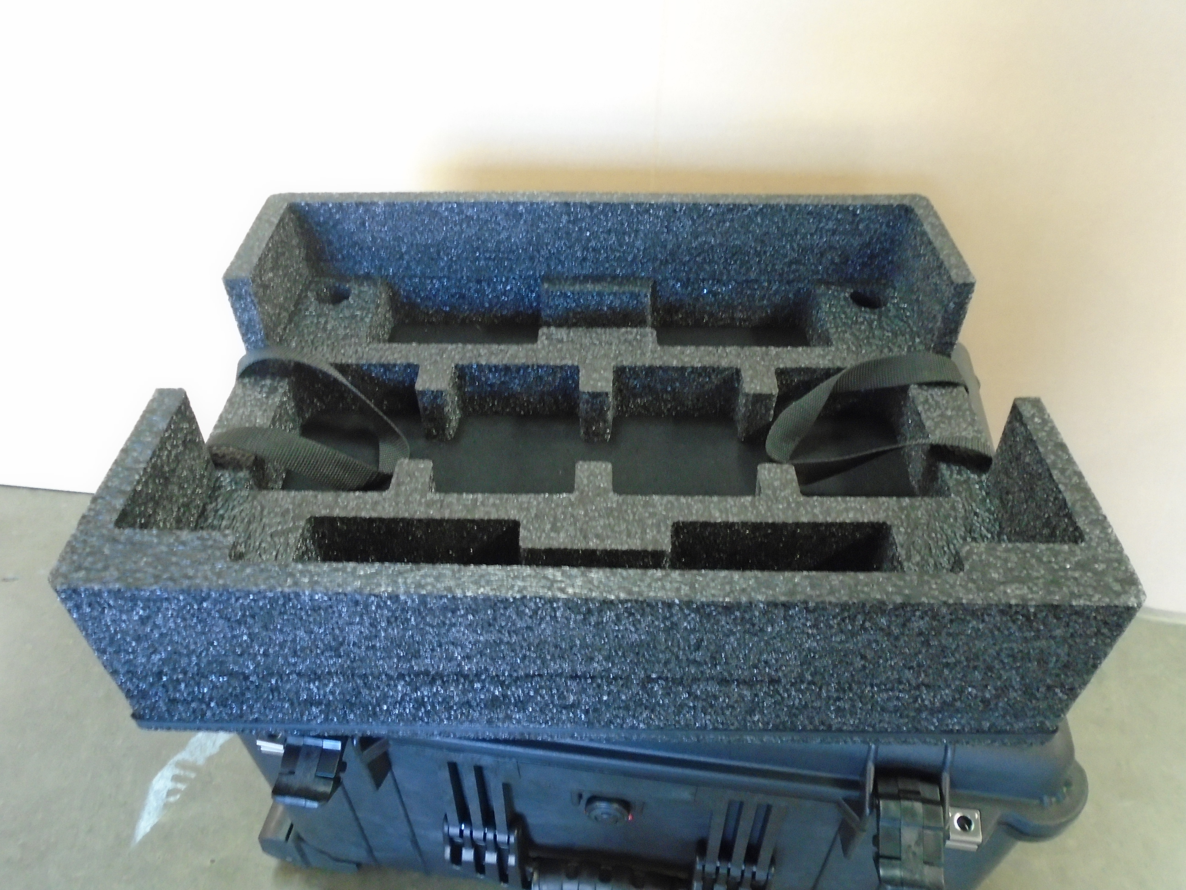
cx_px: 593
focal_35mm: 26
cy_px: 445
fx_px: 891
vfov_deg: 53.1
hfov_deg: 67.3
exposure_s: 1/13
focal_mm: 4.6
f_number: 3.2
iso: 400
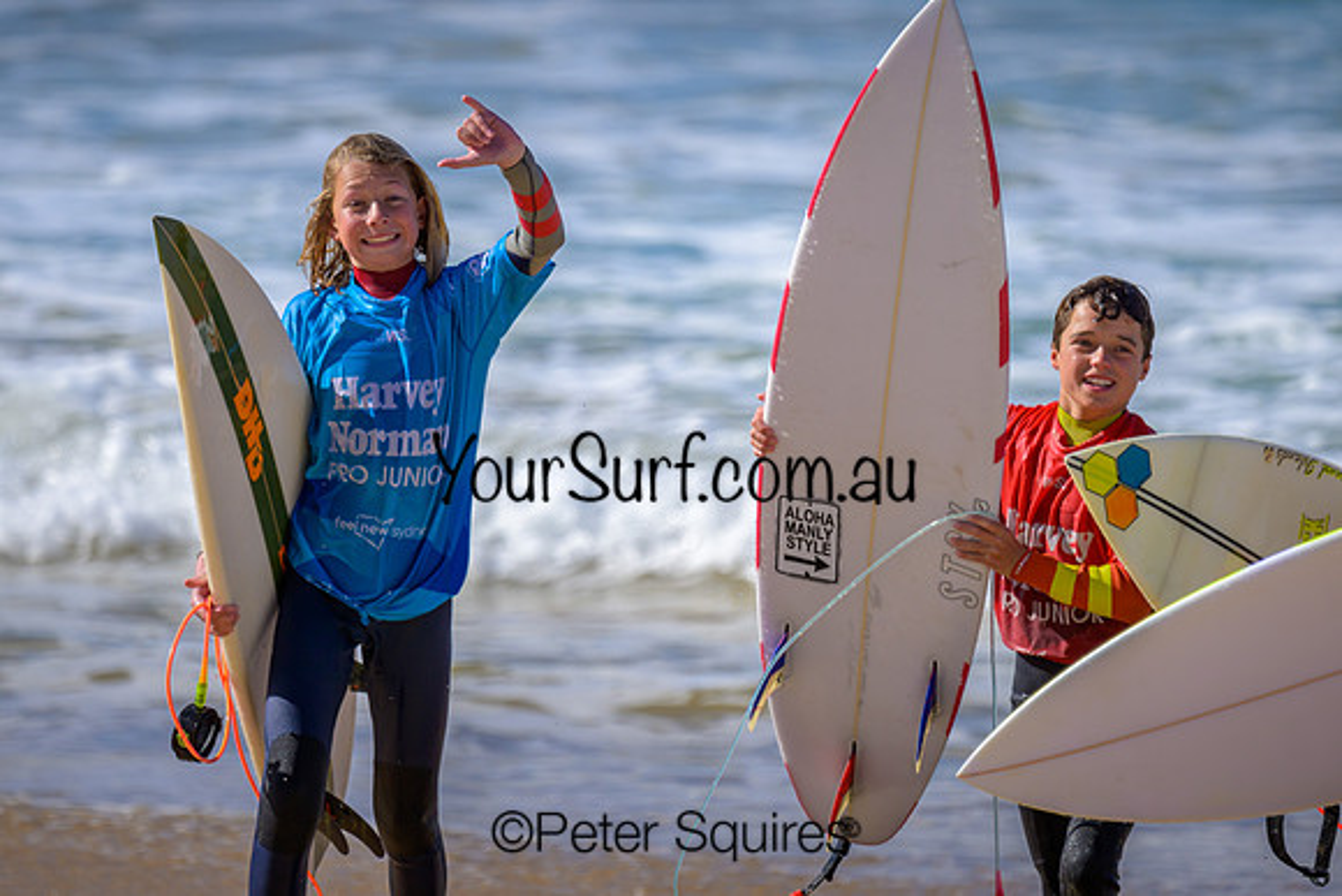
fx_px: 34054
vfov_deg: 1.5
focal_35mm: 913
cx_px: 719
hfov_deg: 2.3
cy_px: 385
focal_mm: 800
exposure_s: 1/2000
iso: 400
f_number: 6.3
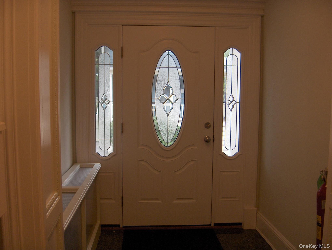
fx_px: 375
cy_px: 125
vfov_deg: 36.9
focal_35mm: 39
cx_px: 166
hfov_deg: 47.8
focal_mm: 8
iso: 200
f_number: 2.8
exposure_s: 1/66.5
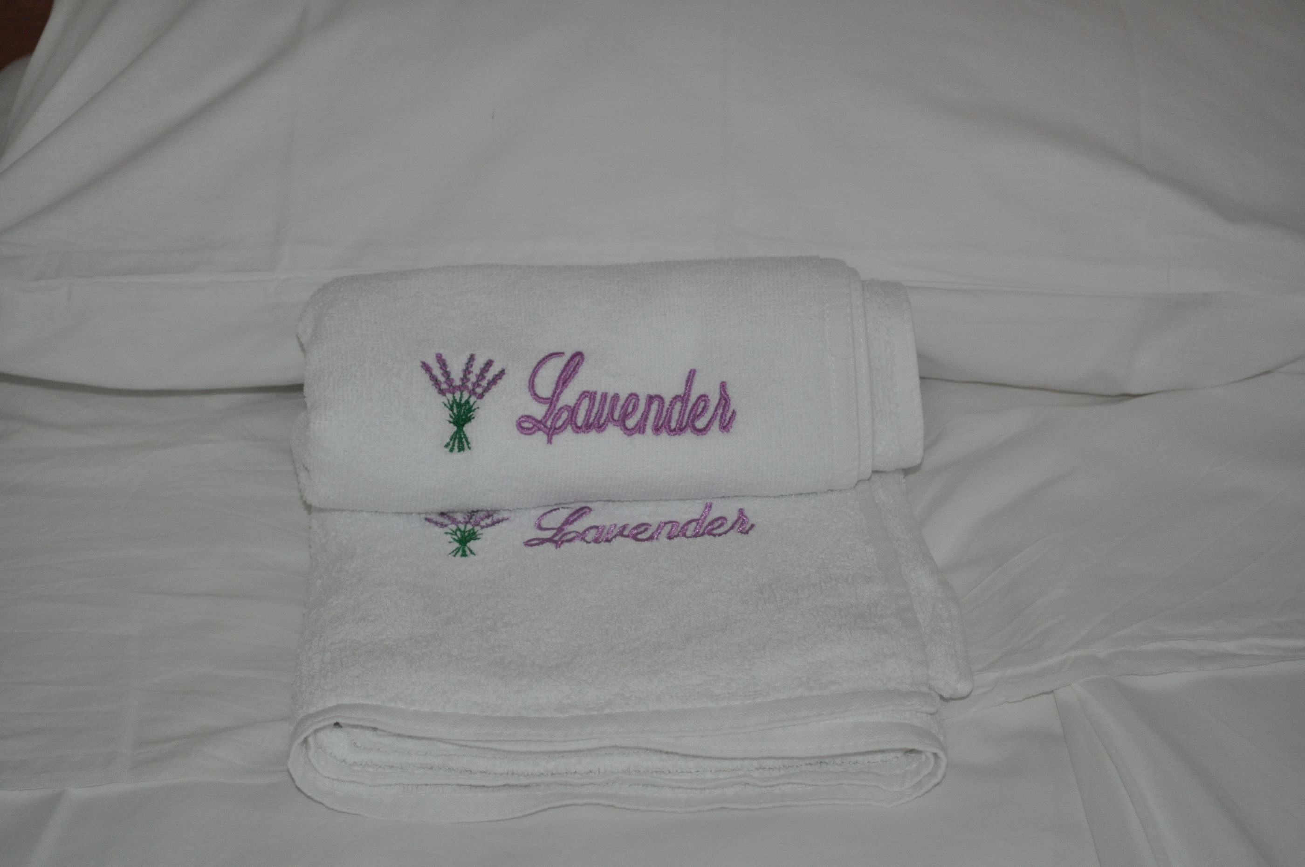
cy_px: 434
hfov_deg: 27.0
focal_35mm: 75
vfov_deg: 18.1
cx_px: 652
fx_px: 2716
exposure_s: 1/60
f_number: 5.6
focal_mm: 50
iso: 800
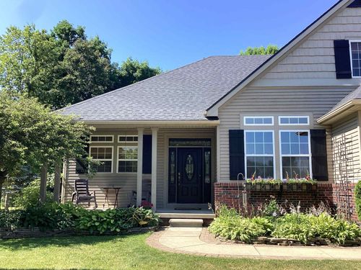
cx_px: 180
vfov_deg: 45.4
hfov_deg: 58.4
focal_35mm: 31
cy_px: 135
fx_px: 323
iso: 25
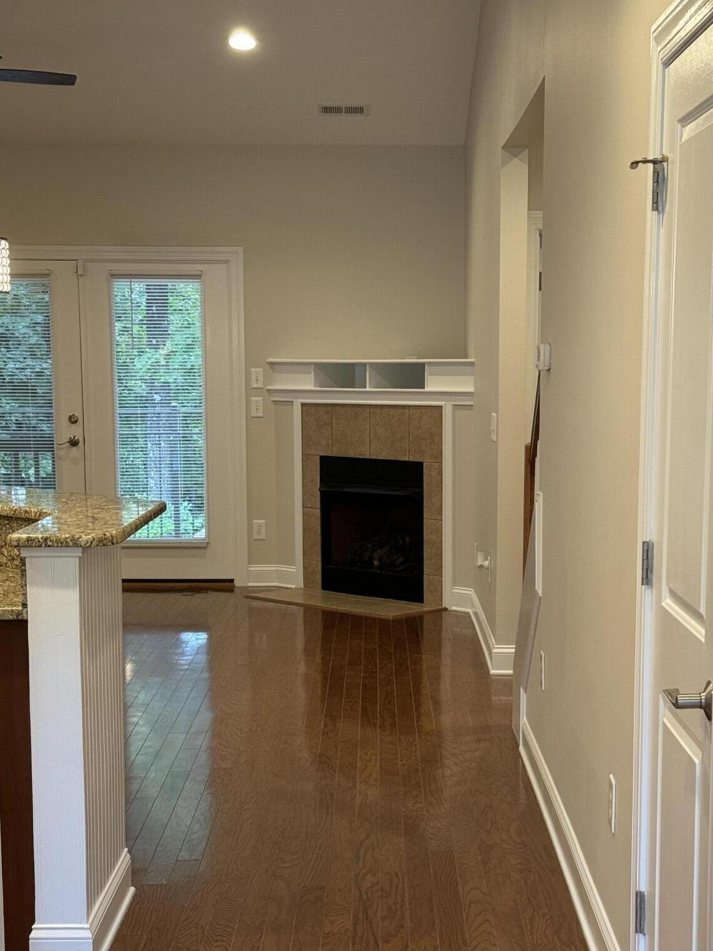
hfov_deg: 23.3
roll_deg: +0.3
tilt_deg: -8.8
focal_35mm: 63
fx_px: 1730
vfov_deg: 30.6
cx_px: 389
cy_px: 609
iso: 125
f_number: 1.78
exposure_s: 1/60
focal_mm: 6.76
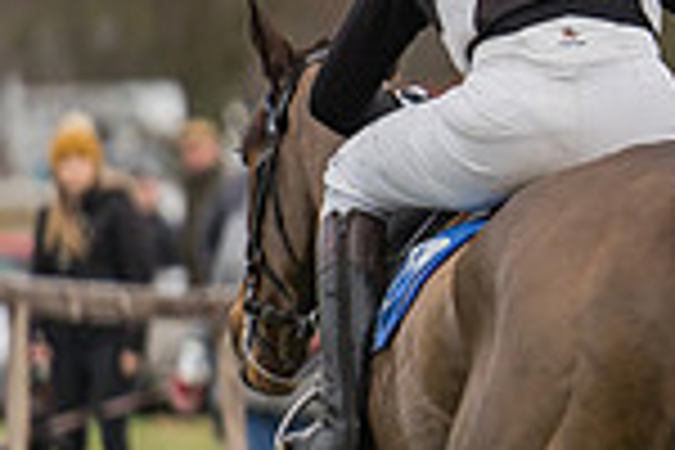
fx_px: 17924
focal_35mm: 956
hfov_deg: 2.2
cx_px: 1239
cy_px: 126
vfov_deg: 1.4
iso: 400
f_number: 2.8
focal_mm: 195
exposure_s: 1/1000
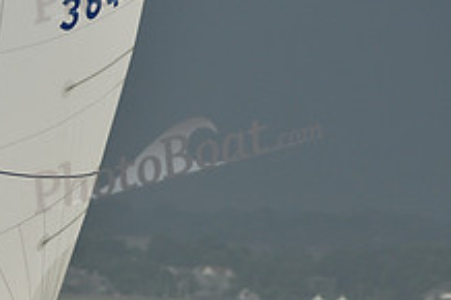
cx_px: -74
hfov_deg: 1.9
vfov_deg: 1.3
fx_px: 13344
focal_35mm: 1066
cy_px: 297
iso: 320
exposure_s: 1/800
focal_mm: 400
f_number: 8
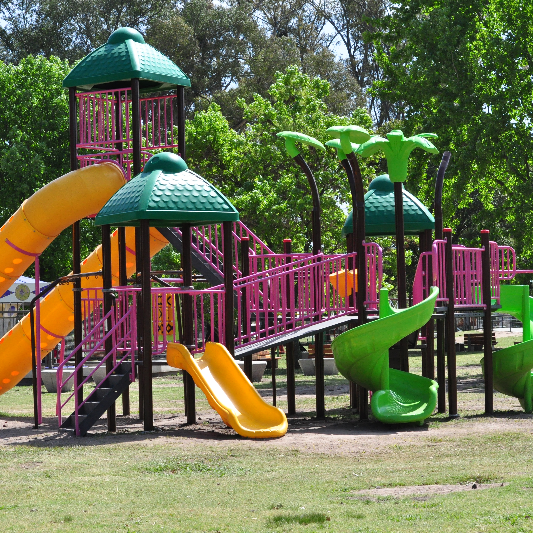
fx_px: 1840
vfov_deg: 16.5
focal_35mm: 106
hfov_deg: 16.5
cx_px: 231
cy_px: 266
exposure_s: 1/3200
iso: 1000
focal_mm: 55
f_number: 5.6
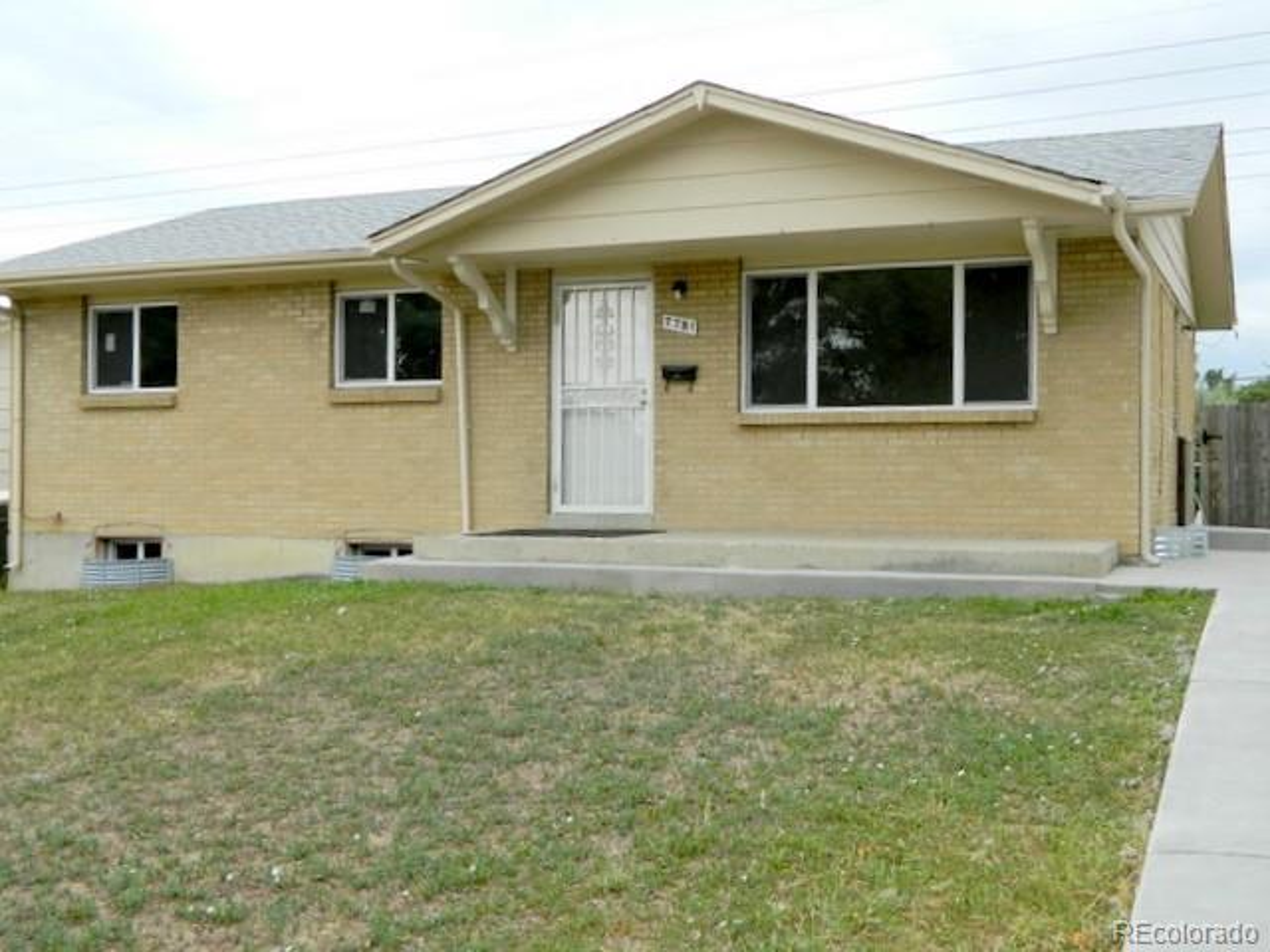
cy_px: 476
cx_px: 635
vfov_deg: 35.1
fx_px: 1504
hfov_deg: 45.8
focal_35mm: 41
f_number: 3.5
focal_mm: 7.3
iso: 80
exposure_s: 1/250
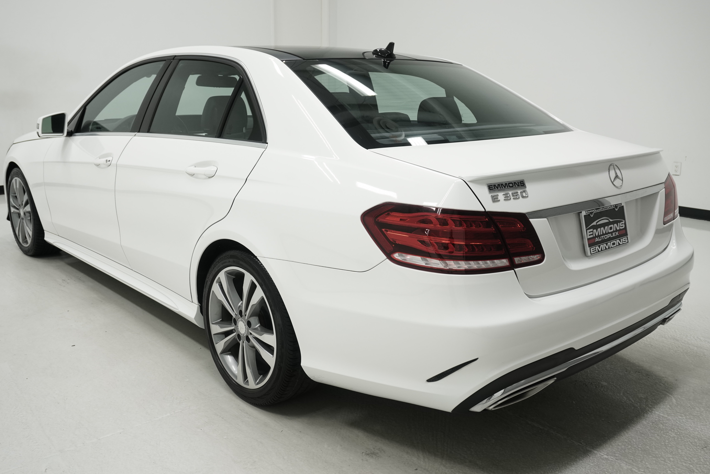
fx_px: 671
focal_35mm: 34
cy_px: 237
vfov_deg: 38.9
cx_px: 355
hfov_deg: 55.8
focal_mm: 23
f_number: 5.6
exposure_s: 1/200
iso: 500
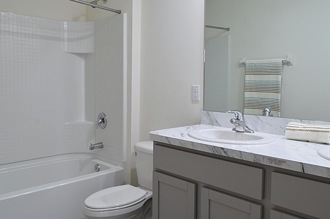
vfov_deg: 42.2
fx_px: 284
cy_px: 97
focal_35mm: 31
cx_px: 170
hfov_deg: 60.3
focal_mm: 18
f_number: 11
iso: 200
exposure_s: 1/5
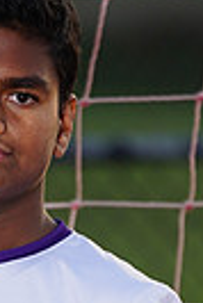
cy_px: 469
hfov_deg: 0.8
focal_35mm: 1696
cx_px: -67
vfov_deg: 1.2
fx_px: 14307
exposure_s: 1/250
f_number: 5.6
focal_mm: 388
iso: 320
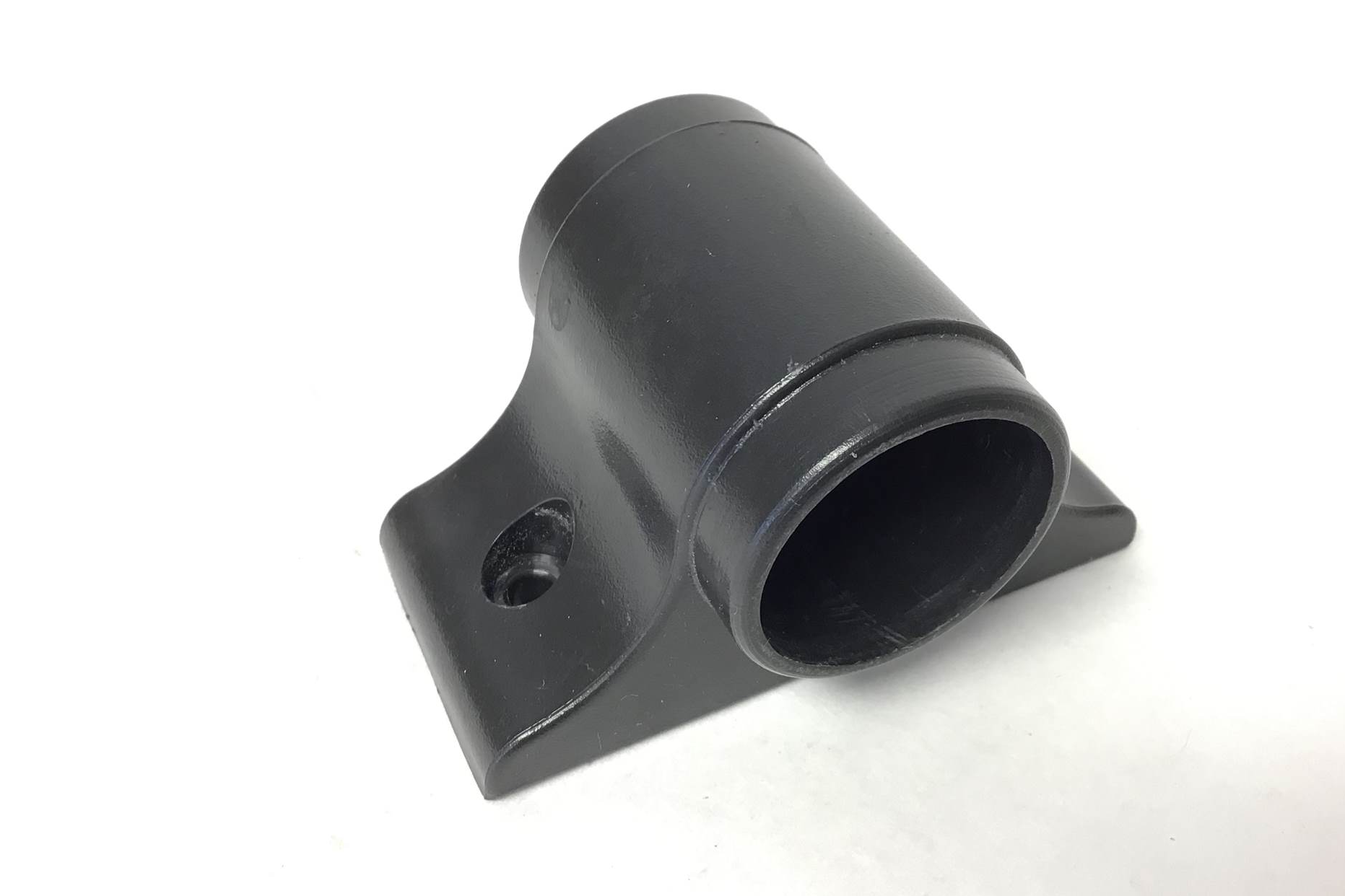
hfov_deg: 54.4
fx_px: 1308
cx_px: 681
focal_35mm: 35
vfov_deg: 37.8
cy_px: 423
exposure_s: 1/33
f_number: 2.4
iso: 64
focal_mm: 3.3
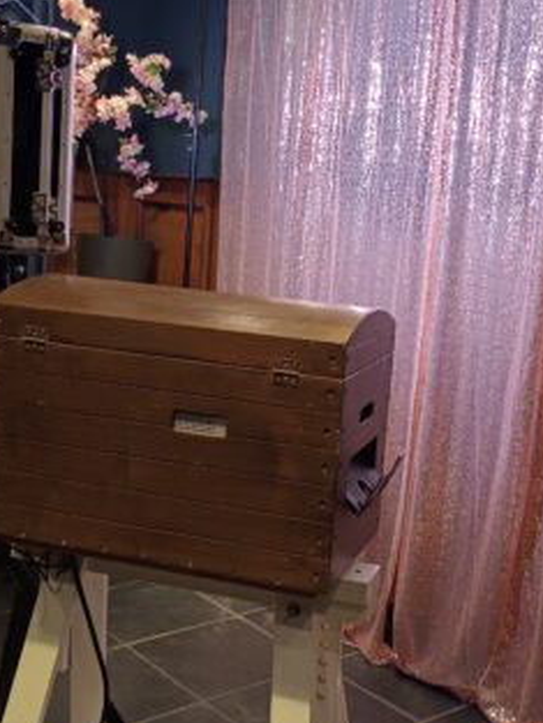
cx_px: 342
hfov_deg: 31.4
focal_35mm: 46
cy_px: 342
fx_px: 961
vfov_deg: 41.2
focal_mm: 5.89
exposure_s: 1/50
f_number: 1.4
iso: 648
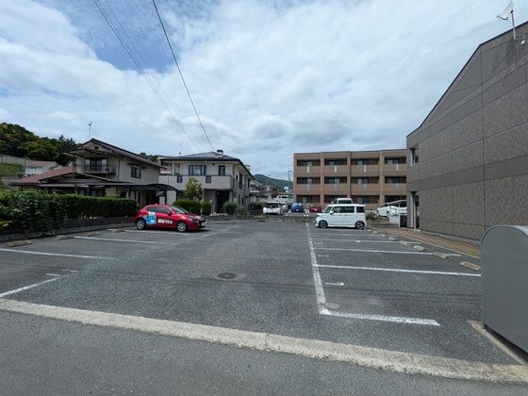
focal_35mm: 14
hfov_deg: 102.1
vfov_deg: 85.7
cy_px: 198
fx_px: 214
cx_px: 264
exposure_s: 1/2747
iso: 59
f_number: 2.2
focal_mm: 1.85
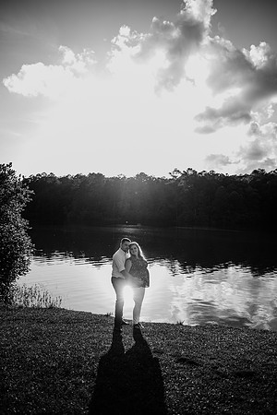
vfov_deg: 73.7
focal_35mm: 24
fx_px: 277
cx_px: 138
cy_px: 208
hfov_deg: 53.1
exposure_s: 1/1000
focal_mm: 24
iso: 125
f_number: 2.5
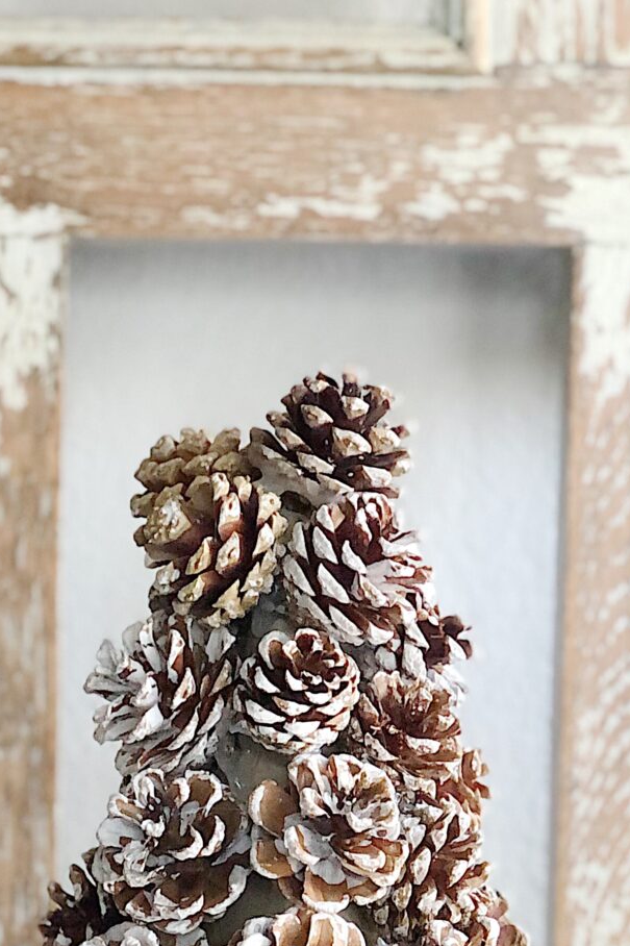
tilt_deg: -4.6
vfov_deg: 16.3
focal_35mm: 122
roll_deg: -0.8
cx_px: 44
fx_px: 3203
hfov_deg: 11.2
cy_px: 1066
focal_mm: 6
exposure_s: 1/20
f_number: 2.4
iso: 160
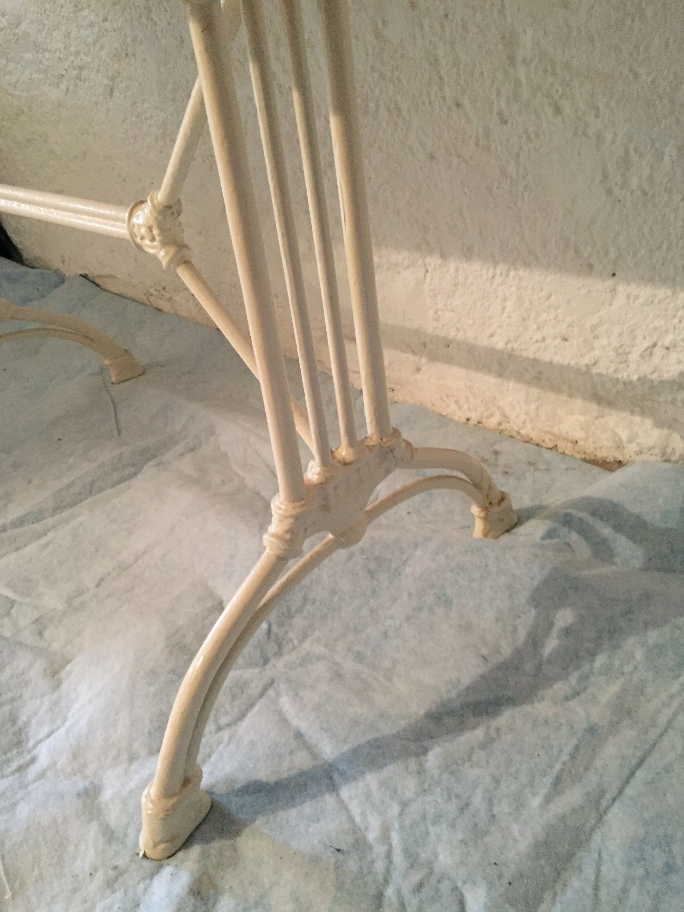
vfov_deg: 60.0
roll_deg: +8.7
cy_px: 467
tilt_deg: -33.9
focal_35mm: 30
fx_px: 790
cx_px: 331
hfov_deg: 46.8
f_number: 2.2
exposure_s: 1/17
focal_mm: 4.15
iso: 320
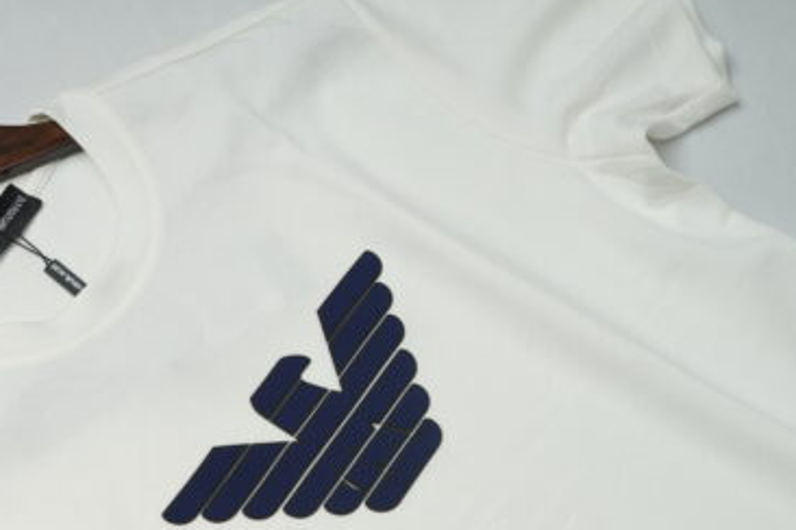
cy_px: 376
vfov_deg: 16.6
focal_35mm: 82
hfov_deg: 24.5
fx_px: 1813
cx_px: 222
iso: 320
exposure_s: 1/200
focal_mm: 50
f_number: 6.3
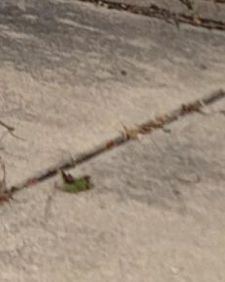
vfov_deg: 7.0
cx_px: -461
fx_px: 2102
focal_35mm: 252
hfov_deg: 5.7
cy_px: -523
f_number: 1.8
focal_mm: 7
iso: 20
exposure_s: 1/714
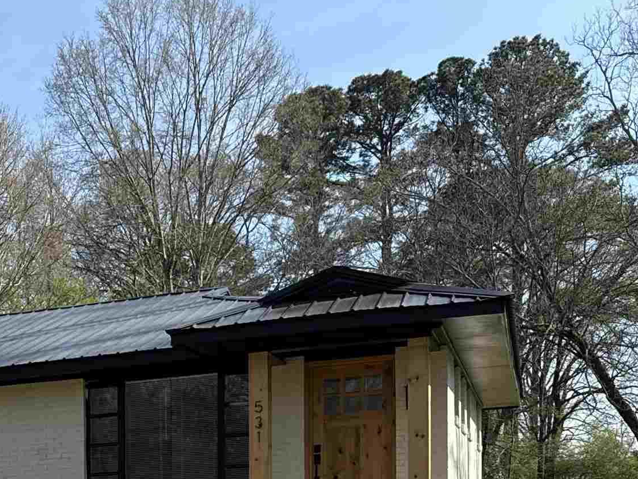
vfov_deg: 20.3
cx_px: -84
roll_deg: +0.9
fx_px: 1217
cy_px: 625
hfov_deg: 26.7
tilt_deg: -3.7
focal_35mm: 66
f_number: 1.78
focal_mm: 6.76
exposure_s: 1/2370
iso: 80
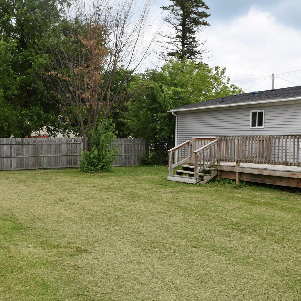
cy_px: 151
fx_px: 423
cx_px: 159
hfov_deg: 39.2
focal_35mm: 43
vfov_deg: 39.2
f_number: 9
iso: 100
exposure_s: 1/200
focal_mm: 22
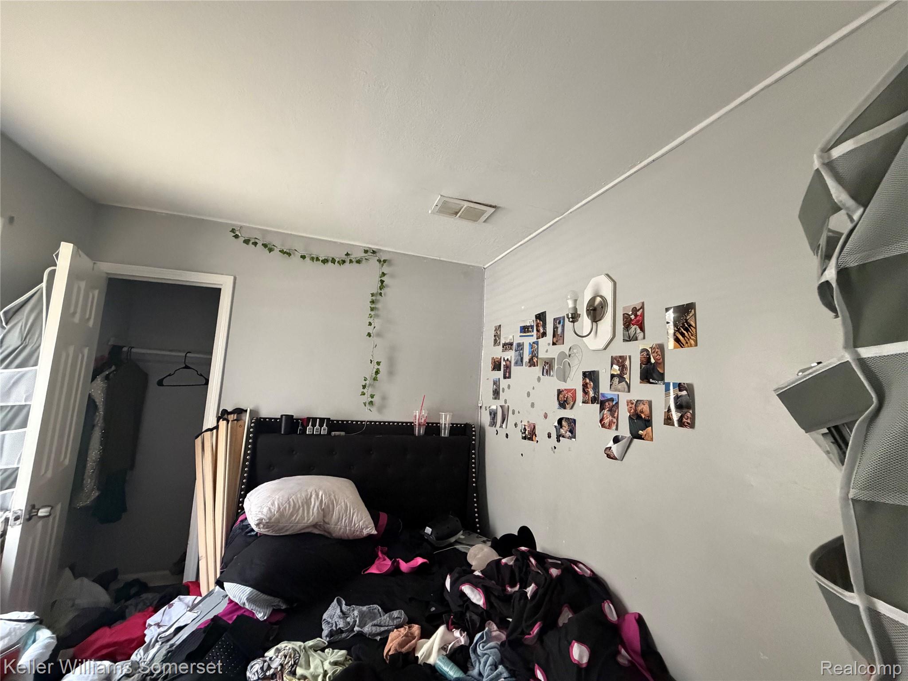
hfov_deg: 102.1
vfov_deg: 85.7
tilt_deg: +7.5
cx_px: 454
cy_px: 340
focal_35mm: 14
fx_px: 367
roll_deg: -3.5
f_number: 2.2
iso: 640
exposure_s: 1/60
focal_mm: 2.22
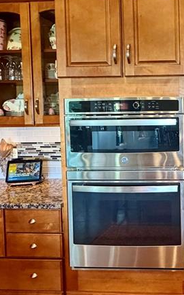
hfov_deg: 31.3
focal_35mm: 35
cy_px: 120
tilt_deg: -1.5
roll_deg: +1.0
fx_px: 281
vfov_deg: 55.0
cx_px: 213
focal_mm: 2.22
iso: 640
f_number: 2.2
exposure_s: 1/60
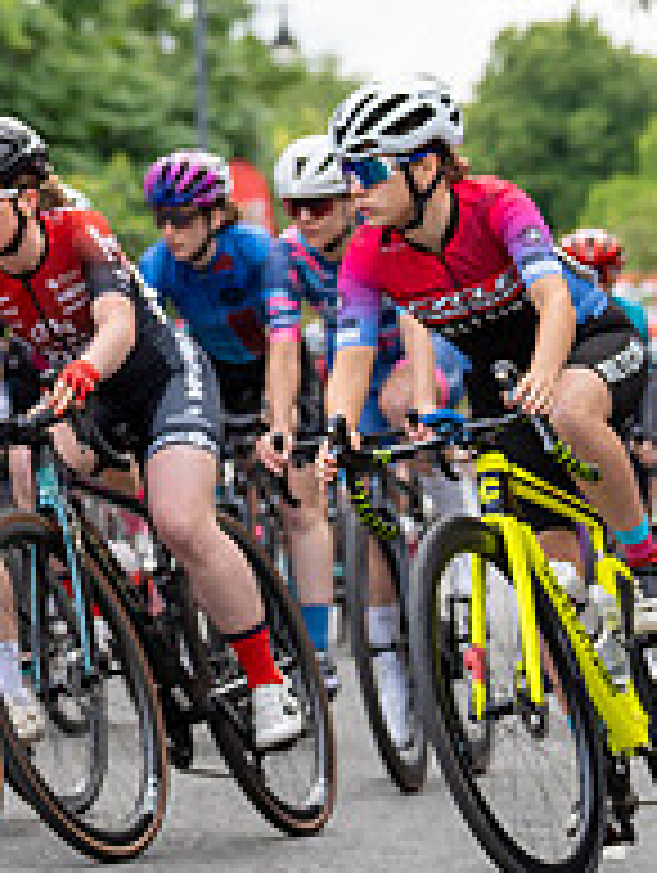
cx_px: -464
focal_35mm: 201
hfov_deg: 7.2
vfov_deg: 9.8
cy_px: 43
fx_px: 5075
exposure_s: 1/500
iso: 500
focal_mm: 70
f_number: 2.8
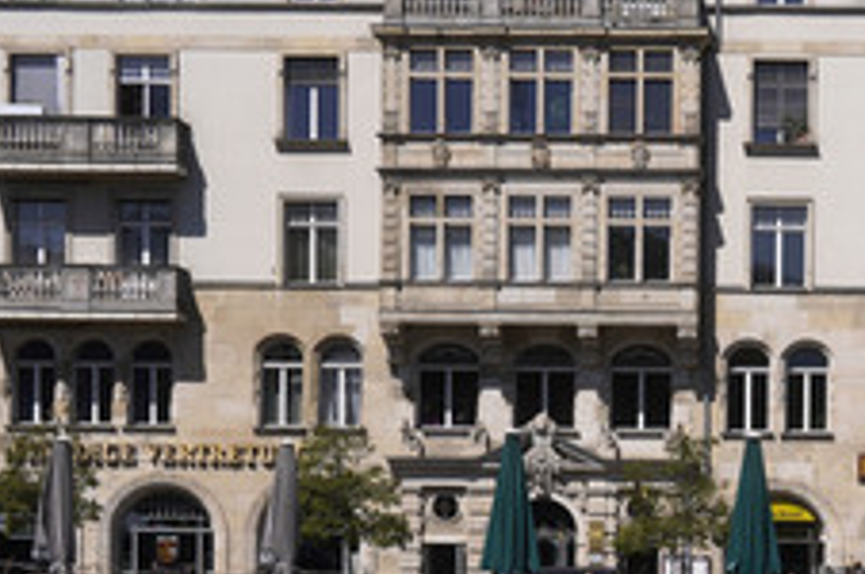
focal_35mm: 90
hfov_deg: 22.2
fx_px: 2159
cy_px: 570
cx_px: 752
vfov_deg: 14.9
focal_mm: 30
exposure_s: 1/1000
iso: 160
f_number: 8
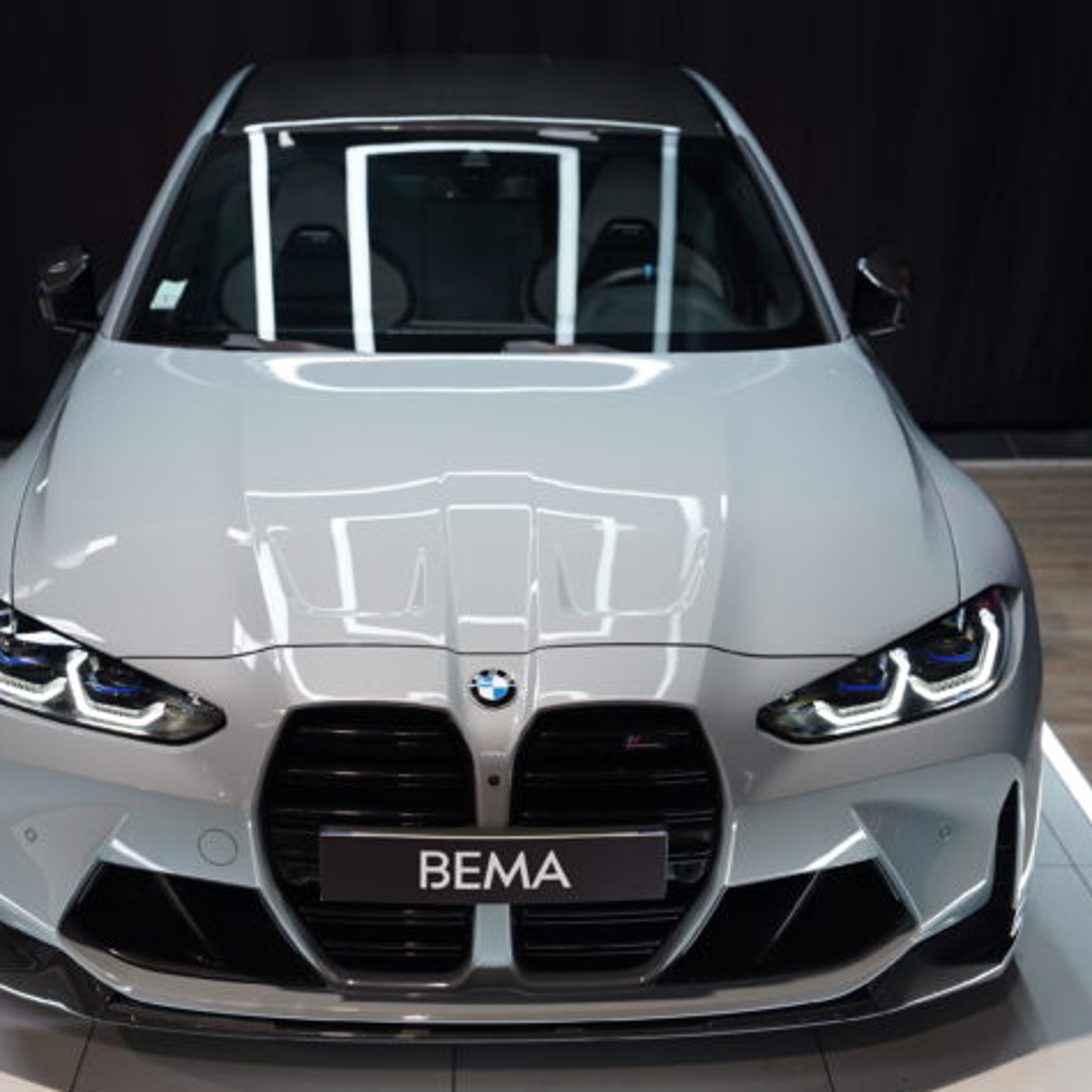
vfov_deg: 23.4
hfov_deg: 23.4
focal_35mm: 74
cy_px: 569
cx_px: 528
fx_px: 2640
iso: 500
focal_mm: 53.7
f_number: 2.8
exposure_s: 1/80
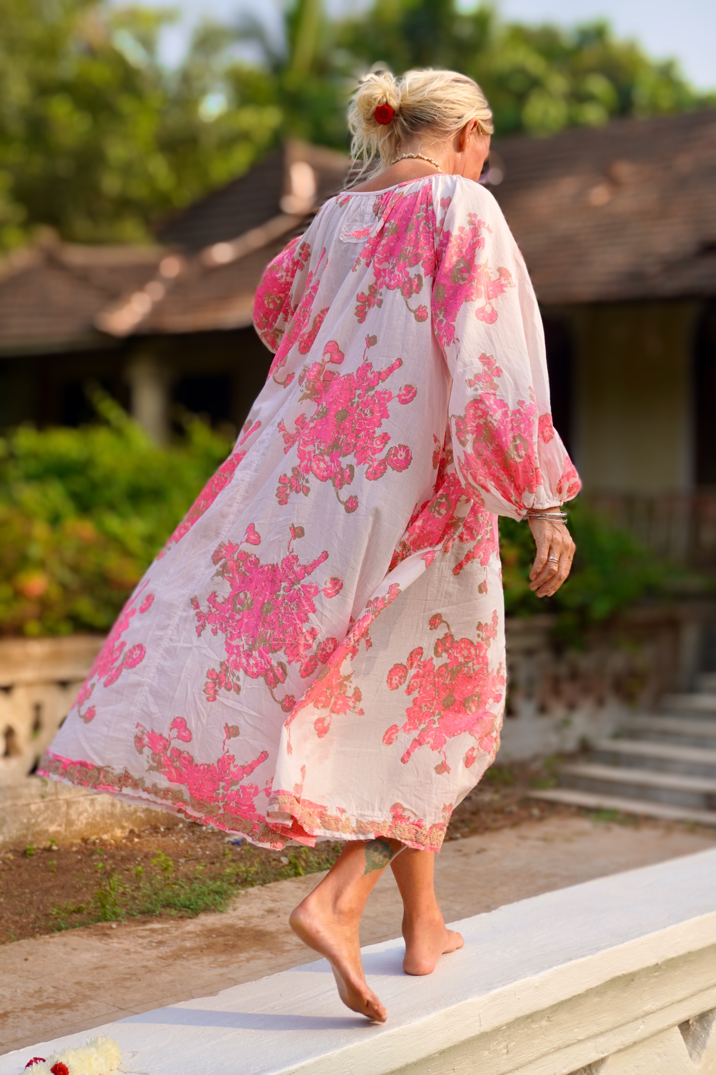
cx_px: 358
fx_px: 1477
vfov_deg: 40.0
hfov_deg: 27.2
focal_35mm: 50
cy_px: 538
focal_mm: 33
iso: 100
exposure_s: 1/400
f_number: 5
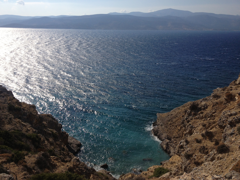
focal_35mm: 35
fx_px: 243
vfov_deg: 40.7
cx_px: 120
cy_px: 90
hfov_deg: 52.6
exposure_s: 1/3690
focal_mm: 4.28
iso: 50
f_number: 2.4
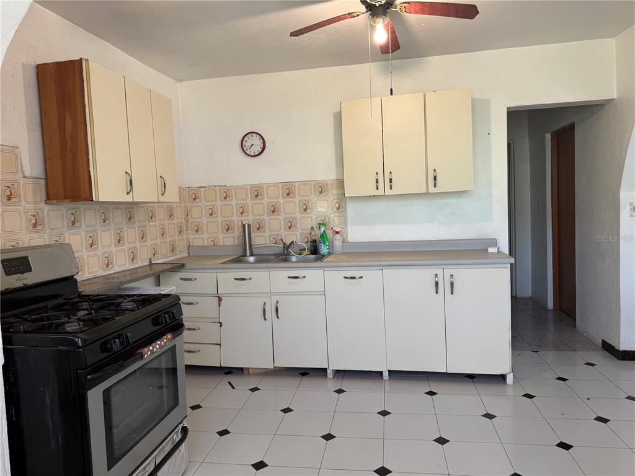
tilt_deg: -2.8
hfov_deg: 71.6
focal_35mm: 24
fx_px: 440
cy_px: 238
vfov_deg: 56.8
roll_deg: +2.0
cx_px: 318
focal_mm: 6.76
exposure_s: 1/120
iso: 100
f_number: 1.78
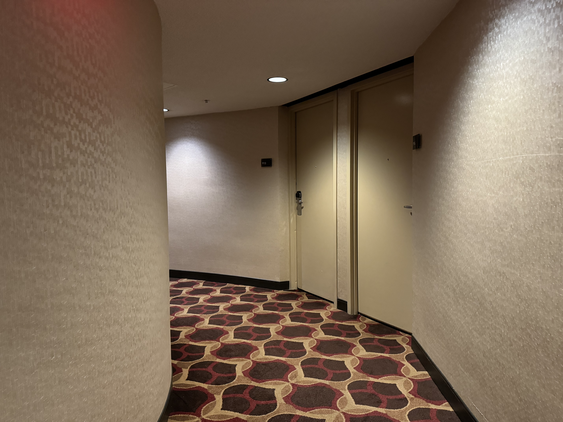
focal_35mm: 24
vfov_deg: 56.8
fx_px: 390
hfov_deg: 71.6
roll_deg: +1.1
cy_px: 211
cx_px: 282
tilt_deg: -3.6
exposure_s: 1/40
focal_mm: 6.76
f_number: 1.78
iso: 800
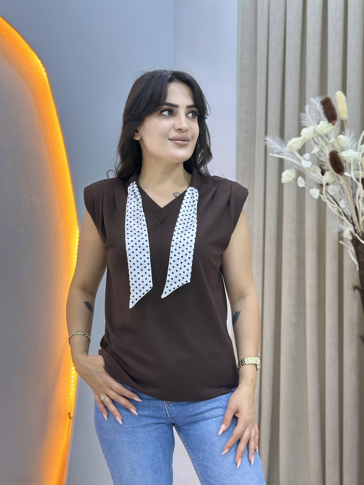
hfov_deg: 30.3
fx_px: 673
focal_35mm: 48
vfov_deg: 39.7
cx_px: 182
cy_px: 242
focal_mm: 6.86
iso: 64
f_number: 1.78
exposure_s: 1/141
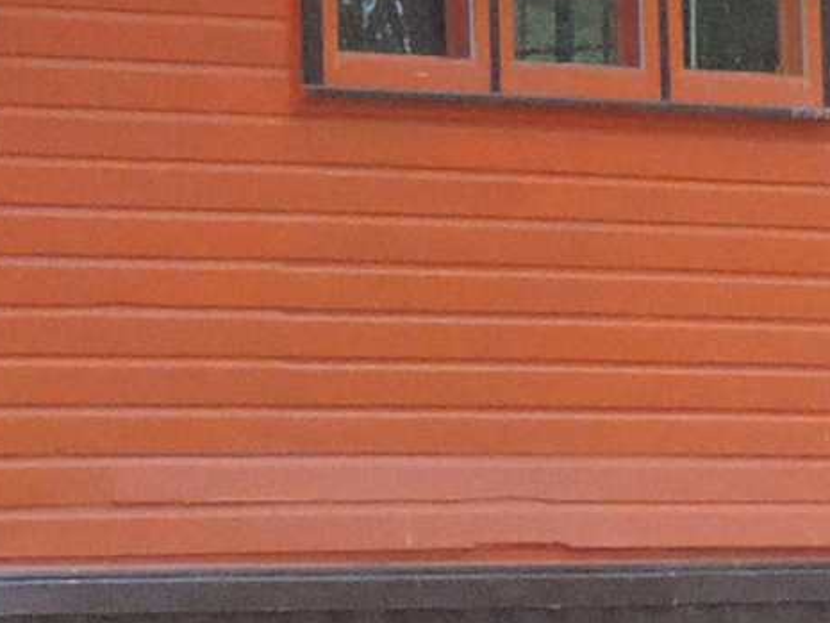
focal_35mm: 264
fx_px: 6332
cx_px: -396
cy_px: -45
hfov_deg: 7.4
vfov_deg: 5.6
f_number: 3.3
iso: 800
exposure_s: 1/320
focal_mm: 7.1
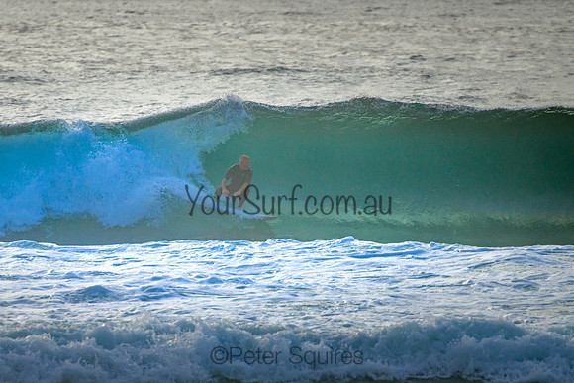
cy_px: 189
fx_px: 8768
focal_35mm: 550
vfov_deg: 2.5
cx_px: 219
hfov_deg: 3.7
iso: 800
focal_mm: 400
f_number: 5.6
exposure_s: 1/2000
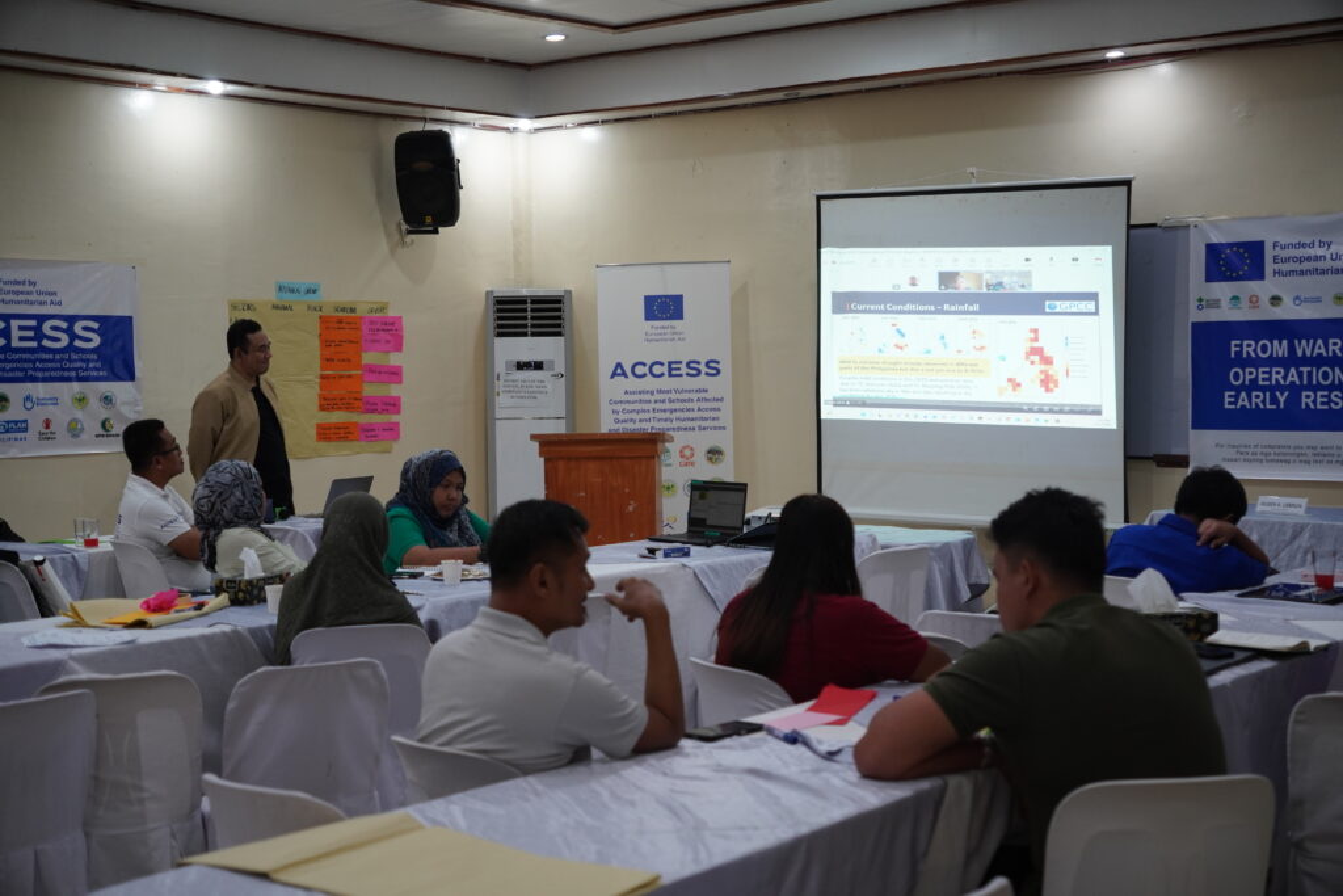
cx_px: 672
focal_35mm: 47
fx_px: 1768
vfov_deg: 28.4
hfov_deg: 41.6
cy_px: 448
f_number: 2.8
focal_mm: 31.6
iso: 500
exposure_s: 1/160
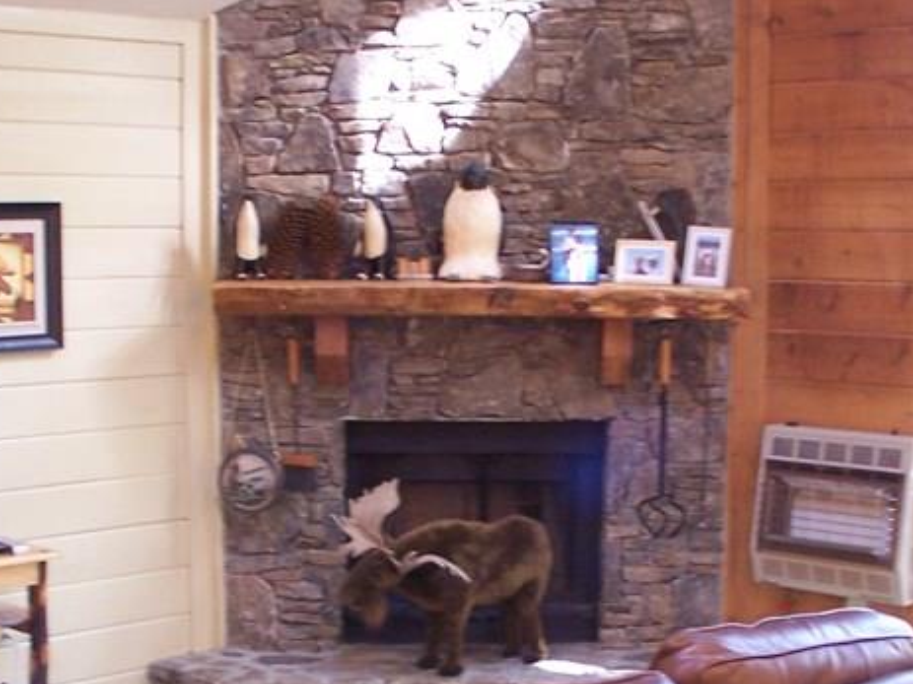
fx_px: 2215
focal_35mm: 84
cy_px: 564
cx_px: 475
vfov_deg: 17.4
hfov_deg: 23.3
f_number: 2.8
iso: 140
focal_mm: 6.3
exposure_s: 1/3
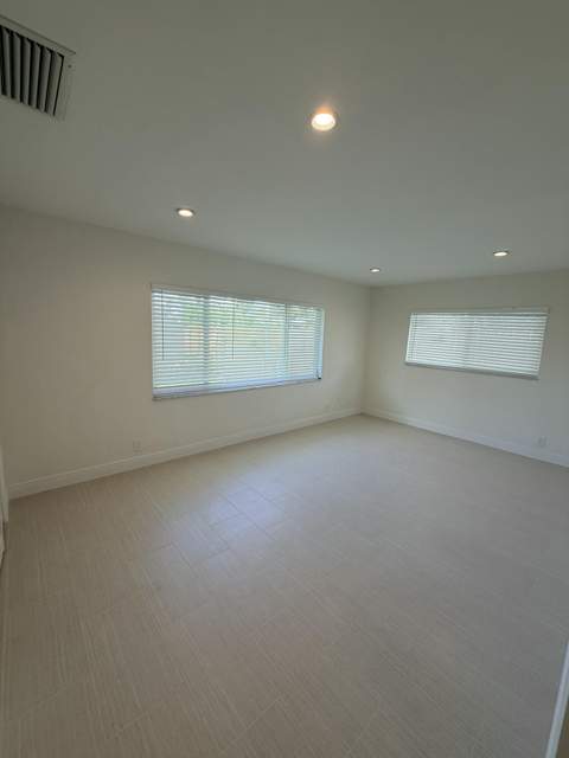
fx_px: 307
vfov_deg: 102.1
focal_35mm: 14
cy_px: 379
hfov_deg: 85.7
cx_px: 284
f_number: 2.2
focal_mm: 2.22
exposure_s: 1/120
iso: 80
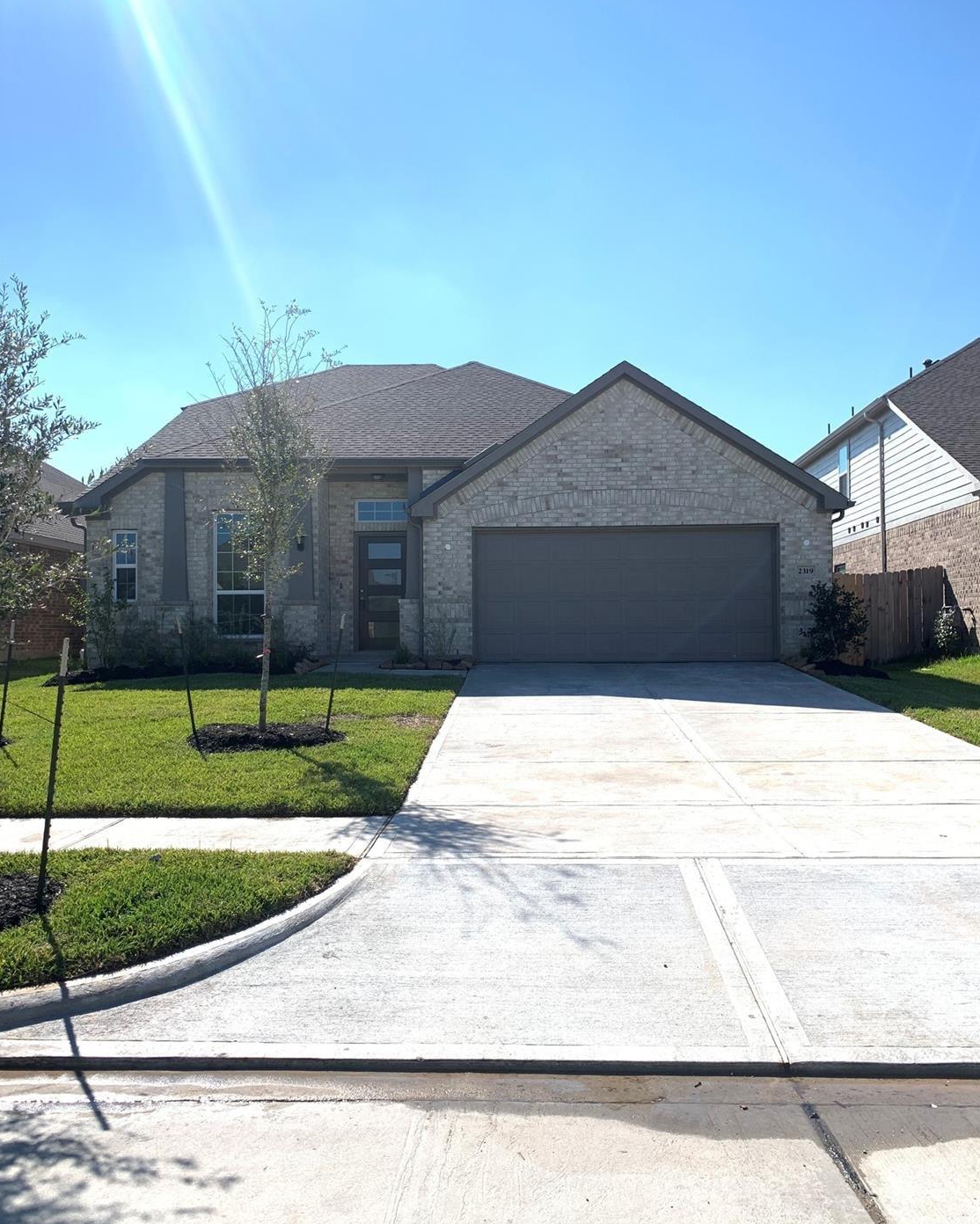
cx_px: 489
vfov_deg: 62.2
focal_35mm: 28
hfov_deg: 51.5
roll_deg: +0.6
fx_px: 1015
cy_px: 609
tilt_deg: +5.0
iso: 25
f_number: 1.8
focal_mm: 4.25
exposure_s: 1/2481
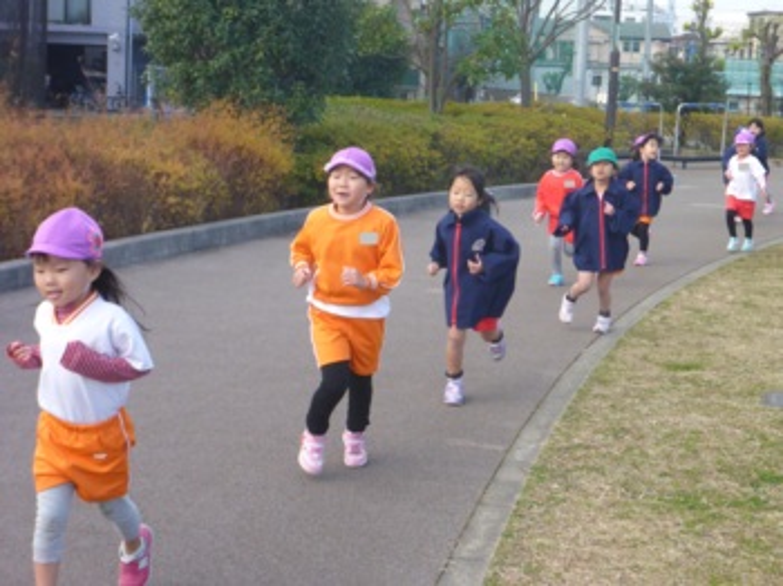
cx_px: 392
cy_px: 293
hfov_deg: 29.8
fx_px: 1469
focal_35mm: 65
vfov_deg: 22.6
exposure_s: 1/320
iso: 250
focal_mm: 11
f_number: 5.2
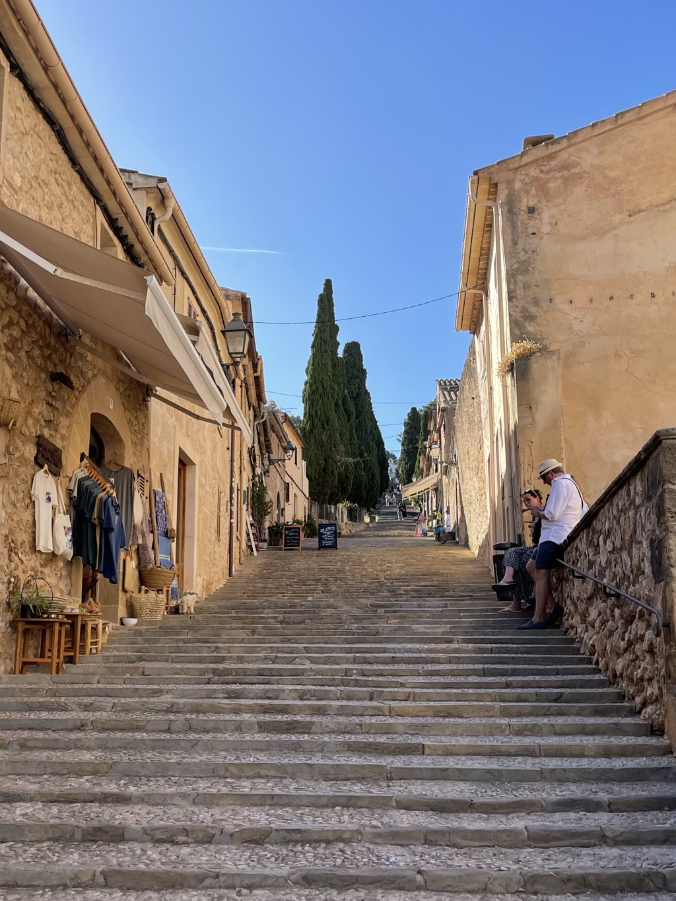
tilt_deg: +10.9
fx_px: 1015
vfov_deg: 47.8
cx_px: 273
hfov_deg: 36.7
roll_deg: +0.1
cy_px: 490
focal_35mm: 39
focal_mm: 4.2
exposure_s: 1/2020
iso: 32
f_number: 1.6
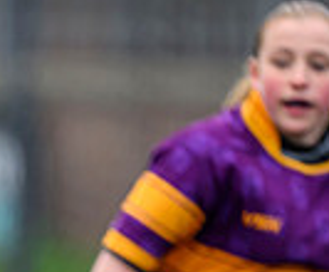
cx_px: -548
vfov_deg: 0.8
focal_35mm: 1985
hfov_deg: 1.0
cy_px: 459
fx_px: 19586
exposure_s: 1/2000
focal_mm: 400
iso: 640
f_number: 3.5
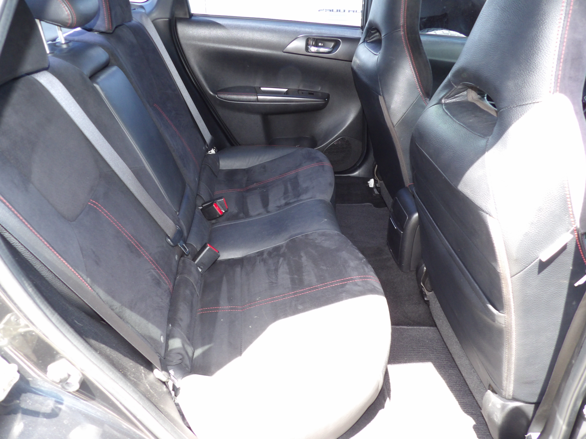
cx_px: 293
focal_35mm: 24
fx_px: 406
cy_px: 220
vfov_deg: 56.8
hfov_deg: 71.6
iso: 200
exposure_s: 1/43
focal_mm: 4.3
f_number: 3.2
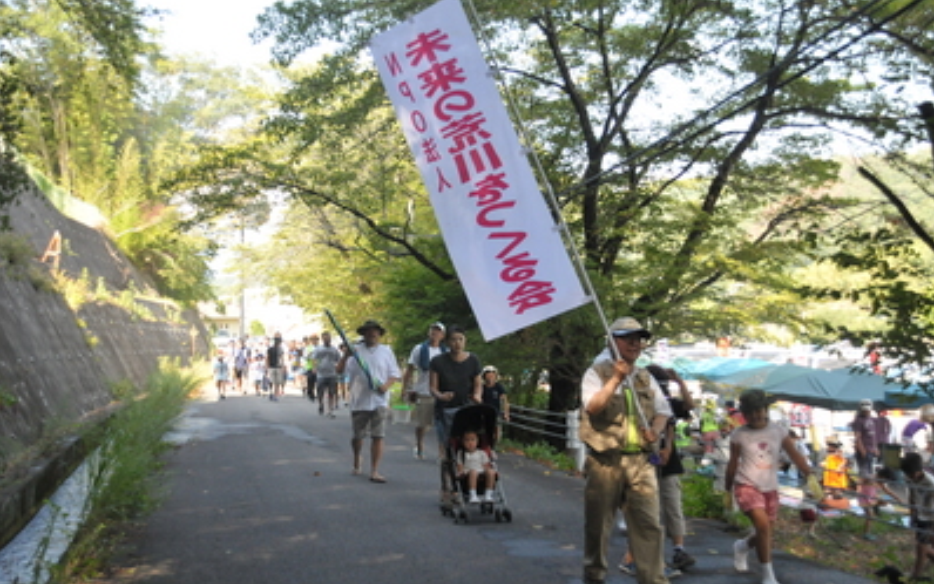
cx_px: 467
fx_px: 1133
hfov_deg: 44.8
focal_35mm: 45
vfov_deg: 28.9
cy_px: 304
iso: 1000
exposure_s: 1/800
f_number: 4
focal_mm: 29
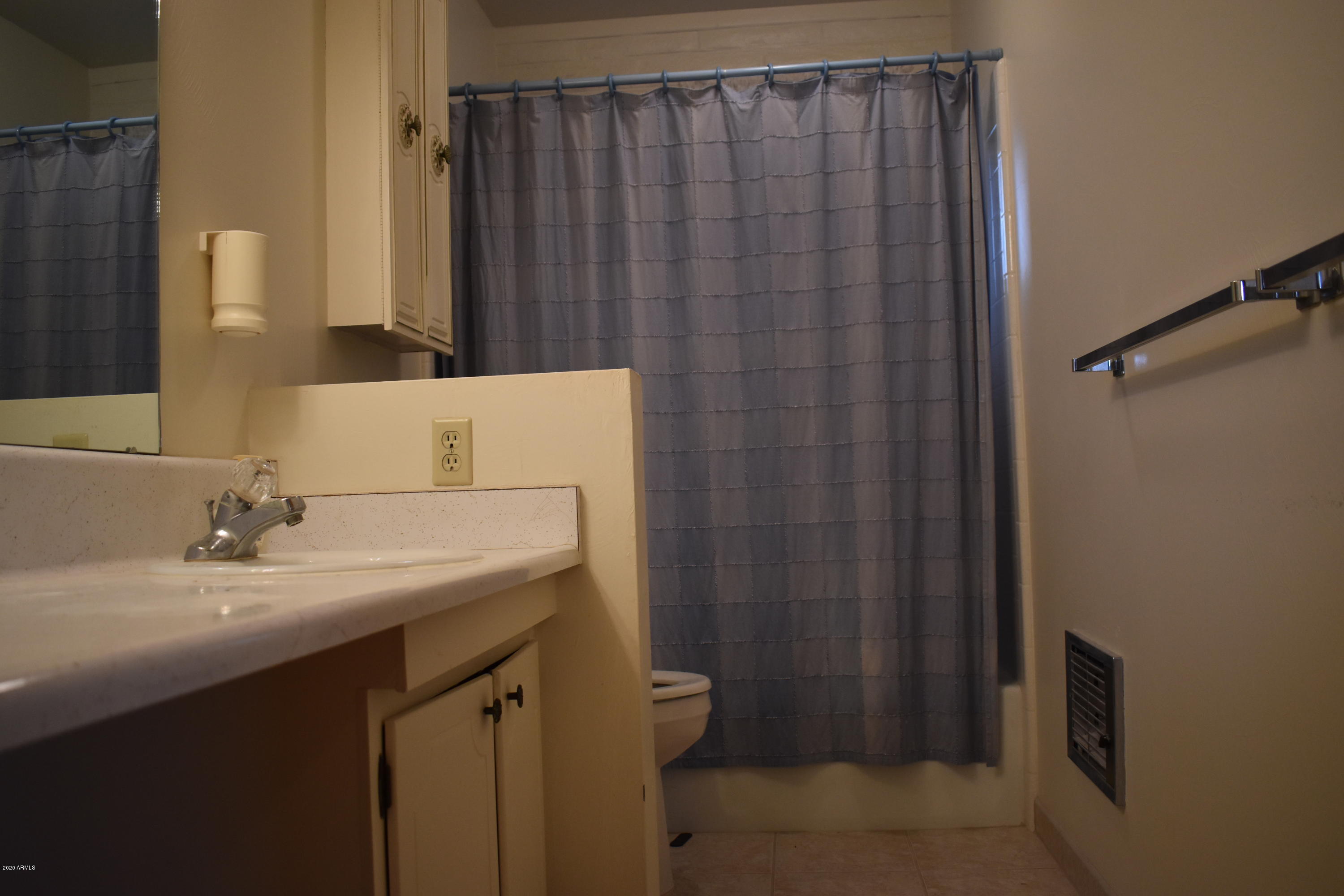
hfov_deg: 61.9
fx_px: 1120
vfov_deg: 43.6
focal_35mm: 30
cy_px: 448
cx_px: 672
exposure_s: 1/160
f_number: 3.8
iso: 800
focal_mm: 20
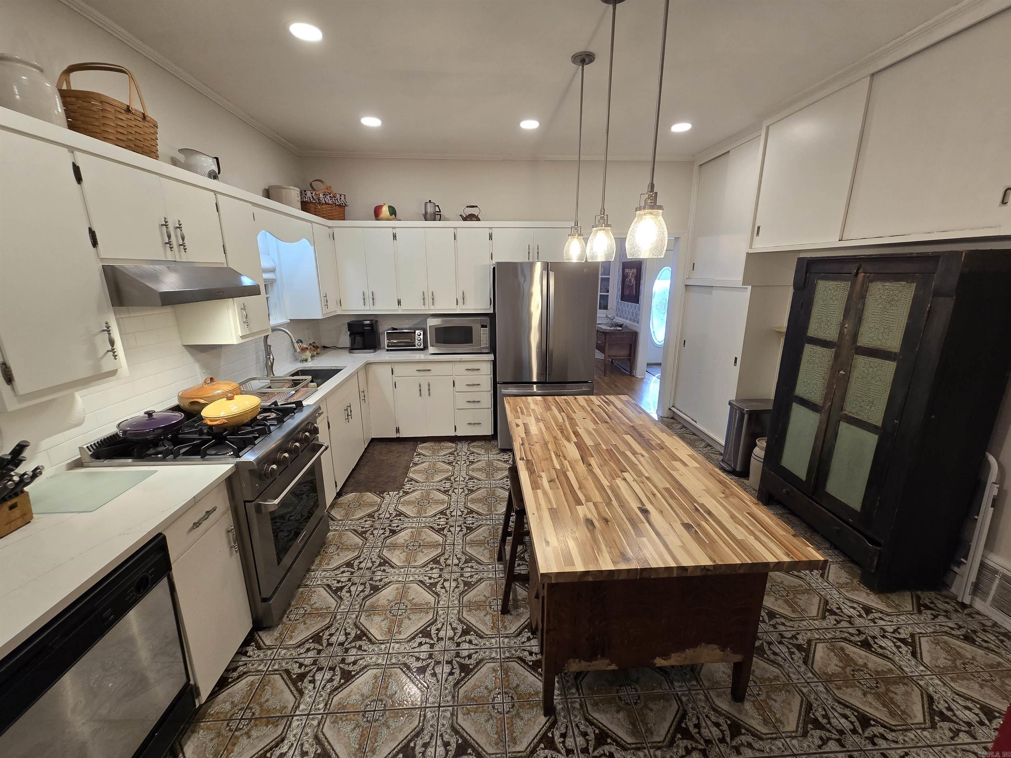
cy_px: 379
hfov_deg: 106.2
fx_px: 380
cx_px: 506
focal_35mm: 13
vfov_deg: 89.9
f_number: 2.2
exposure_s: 1/60
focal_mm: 2.2
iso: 100
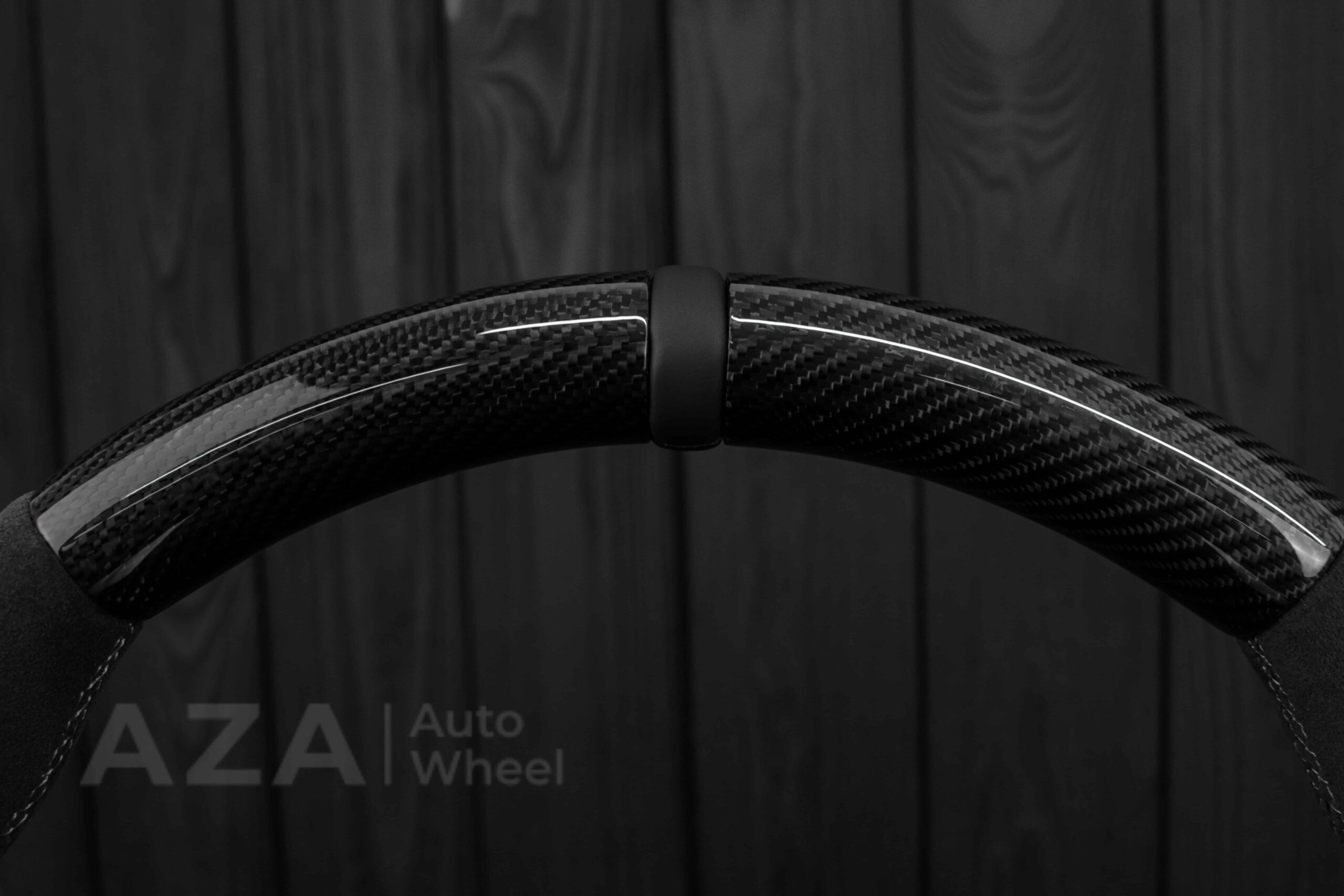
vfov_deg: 25.8
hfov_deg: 37.8
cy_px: 448
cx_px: 672
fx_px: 1960
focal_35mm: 52
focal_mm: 35
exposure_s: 1/125
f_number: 6.3
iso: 500
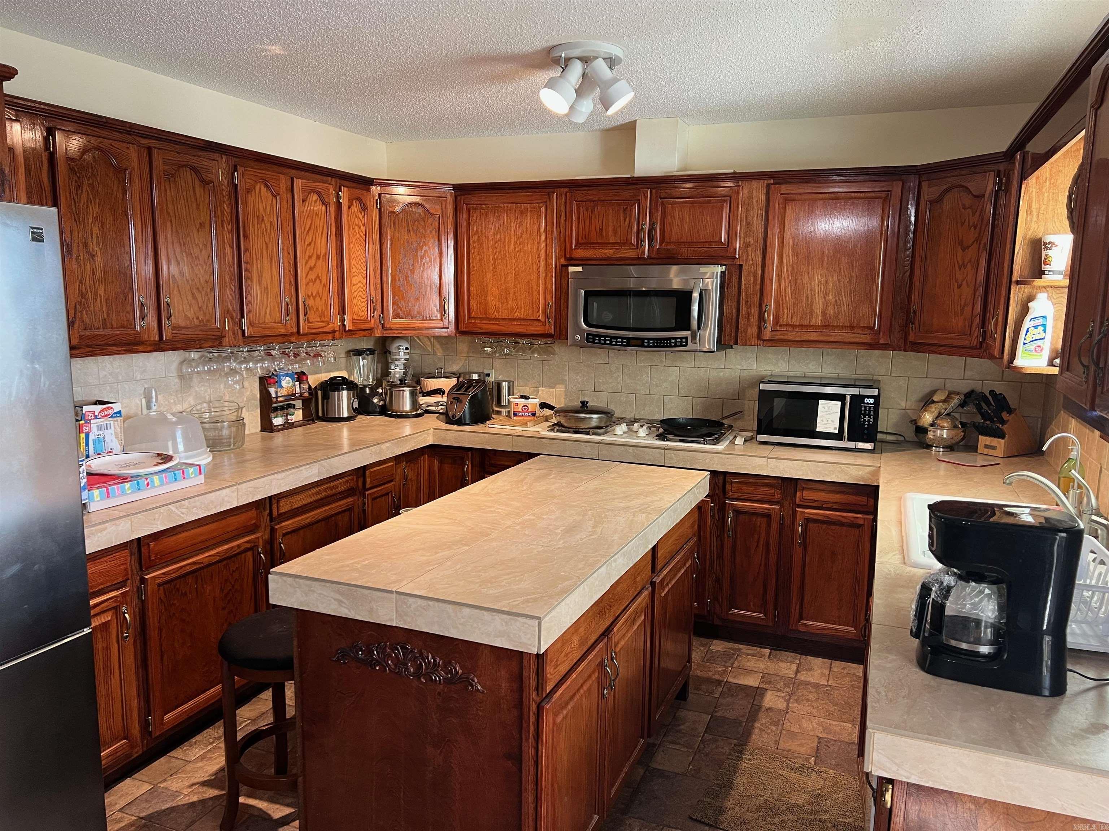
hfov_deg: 67.3
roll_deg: -0.7
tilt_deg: -9.3
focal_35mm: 26
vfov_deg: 53.1
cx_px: 554
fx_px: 833
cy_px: 416
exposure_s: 1/60
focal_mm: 5.7
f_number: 1.5
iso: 125
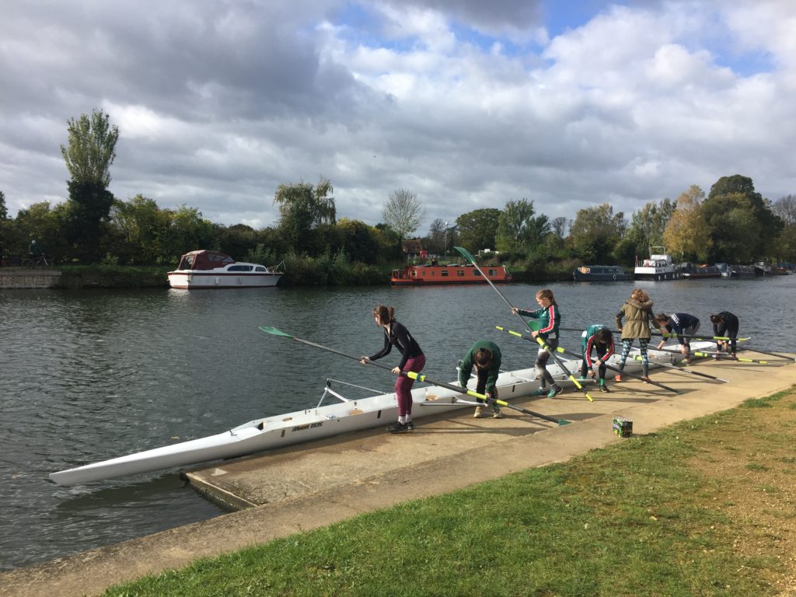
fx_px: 667
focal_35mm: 29
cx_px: 398
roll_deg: +0.4
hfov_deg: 61.7
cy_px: 298
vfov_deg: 48.2
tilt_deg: -3.7
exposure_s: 1/1276
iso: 32
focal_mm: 4.15
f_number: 2.2
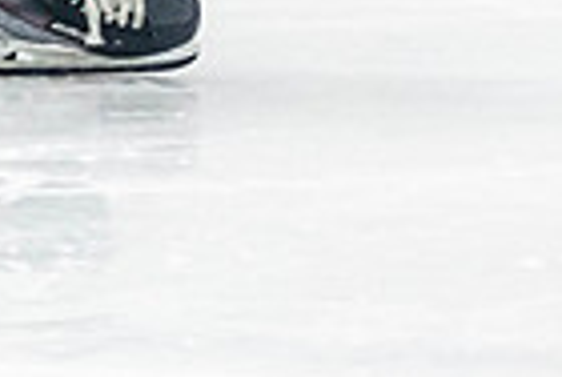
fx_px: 15629
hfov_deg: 2.1
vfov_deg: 1.4
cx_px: 313
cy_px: -394
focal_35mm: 999
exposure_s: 1/640
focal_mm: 105
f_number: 2.8
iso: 1800
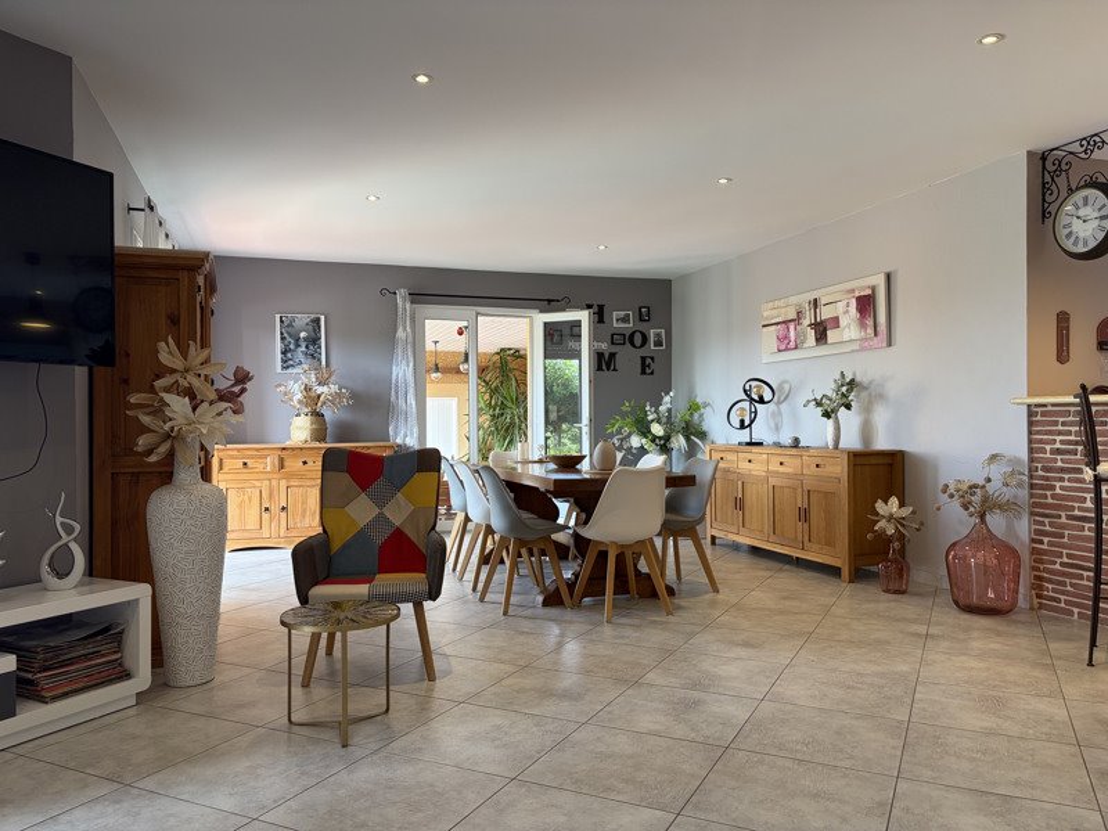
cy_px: 416
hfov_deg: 67.3
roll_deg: +0.8
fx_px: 832
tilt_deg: +0.4
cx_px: 554
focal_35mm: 26
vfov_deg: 53.1
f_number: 1.6
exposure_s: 1/100
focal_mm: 5.96
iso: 80
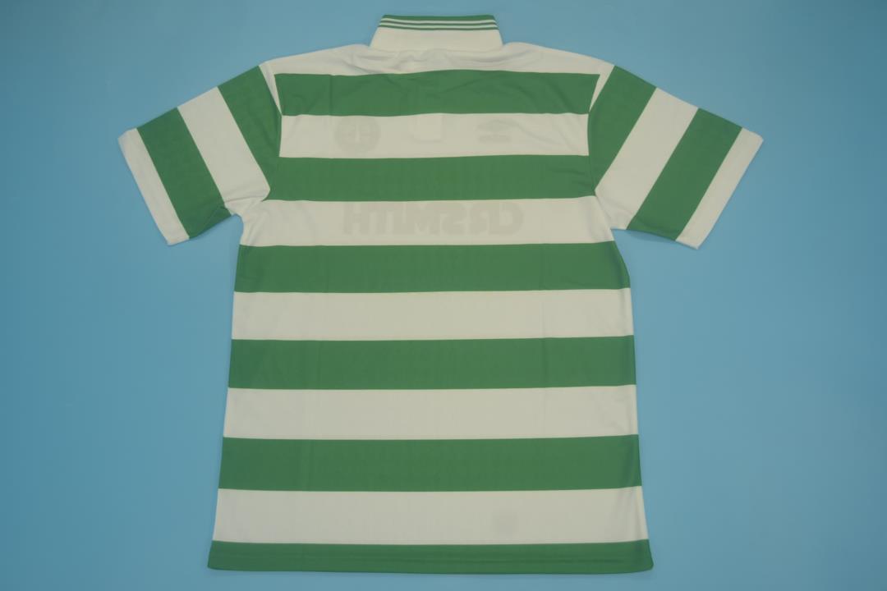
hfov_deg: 57.2
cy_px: 296
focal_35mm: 33
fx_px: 813
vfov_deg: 40.0
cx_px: 444
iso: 200
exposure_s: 1/160
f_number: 4
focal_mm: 22
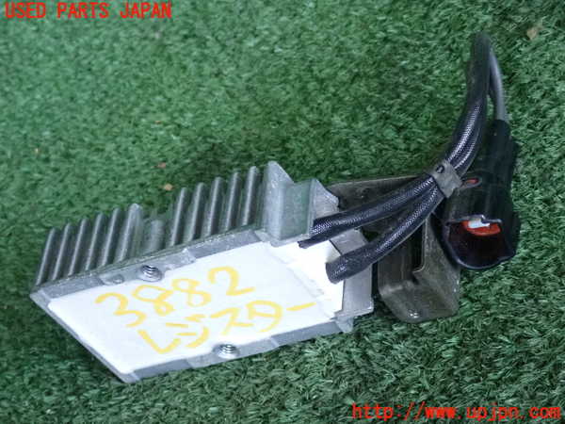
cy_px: 212
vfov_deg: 16.8
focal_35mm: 88
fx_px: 1436
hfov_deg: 22.3
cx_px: 282
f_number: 4.5
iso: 1250
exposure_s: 1/125
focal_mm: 15.66
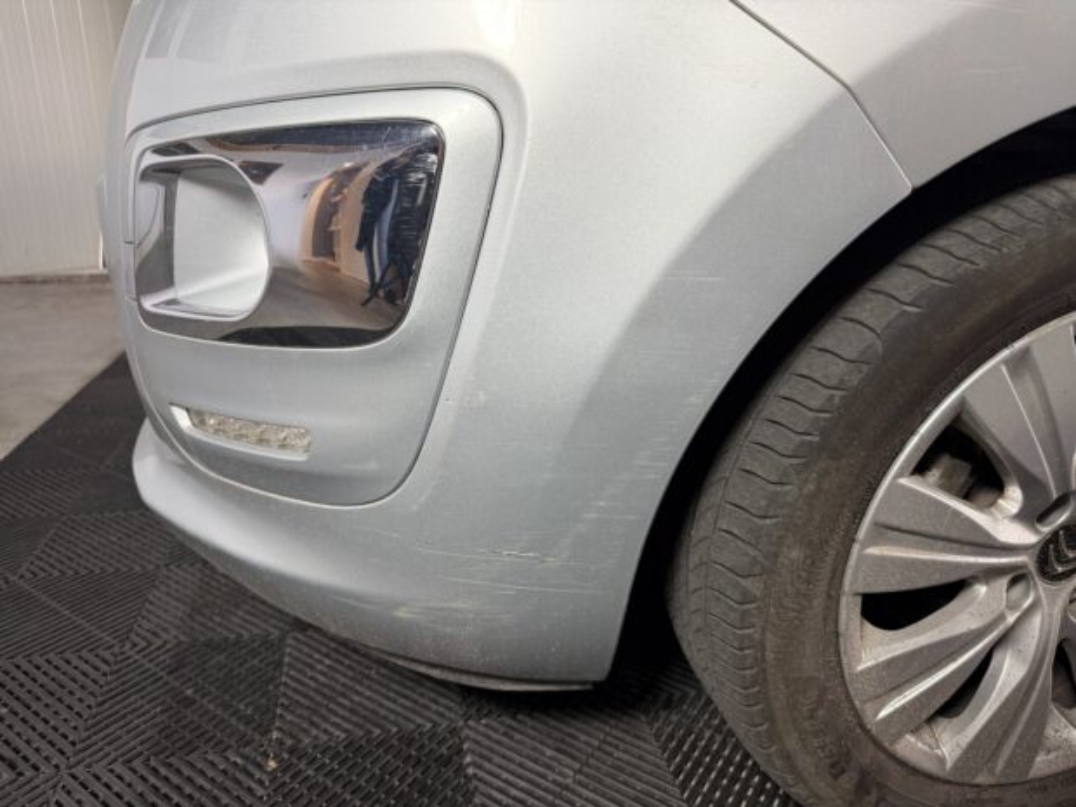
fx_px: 746
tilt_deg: -17.9
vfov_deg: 56.8
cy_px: 404
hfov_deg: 71.6
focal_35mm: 24
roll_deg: -2.8
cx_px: 538
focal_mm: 6.76
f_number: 1.78
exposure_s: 1/100
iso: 200
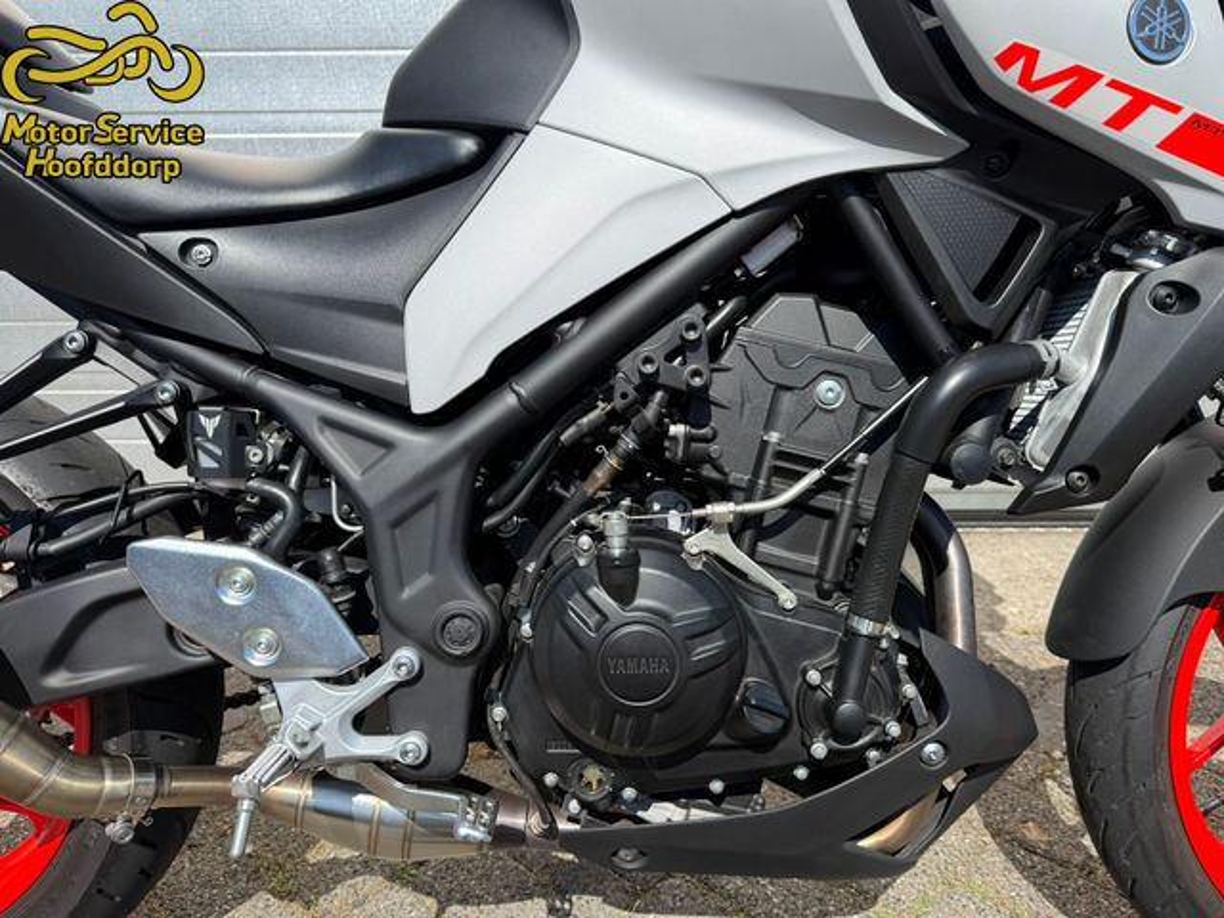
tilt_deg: -15.5
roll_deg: +0.2
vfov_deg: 56.8
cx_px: 612
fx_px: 849
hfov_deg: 71.6
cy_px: 459
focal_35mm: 24
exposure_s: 1/3425
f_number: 1.78
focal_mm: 6.76
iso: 100
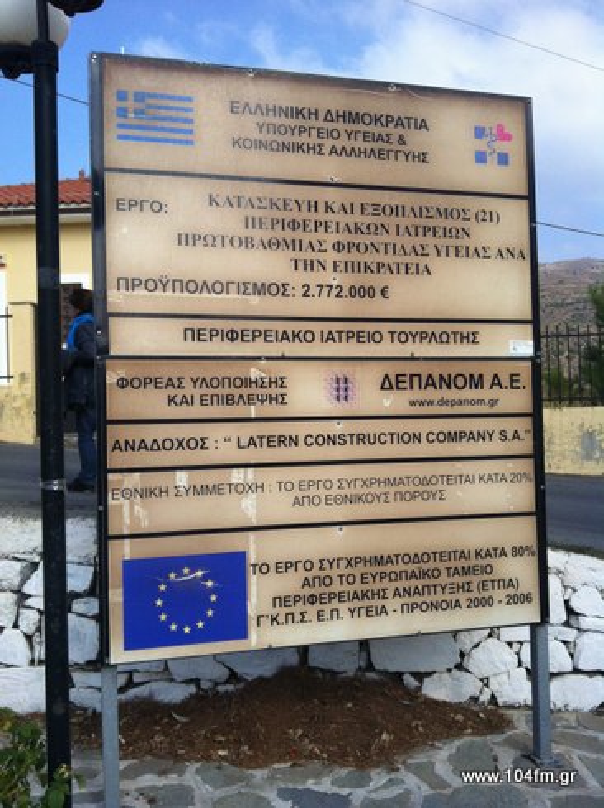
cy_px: 404
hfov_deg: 40.6
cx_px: 302
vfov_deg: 52.7
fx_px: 816
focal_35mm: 35
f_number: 2.8
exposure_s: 1/1312
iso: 80
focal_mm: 3.85
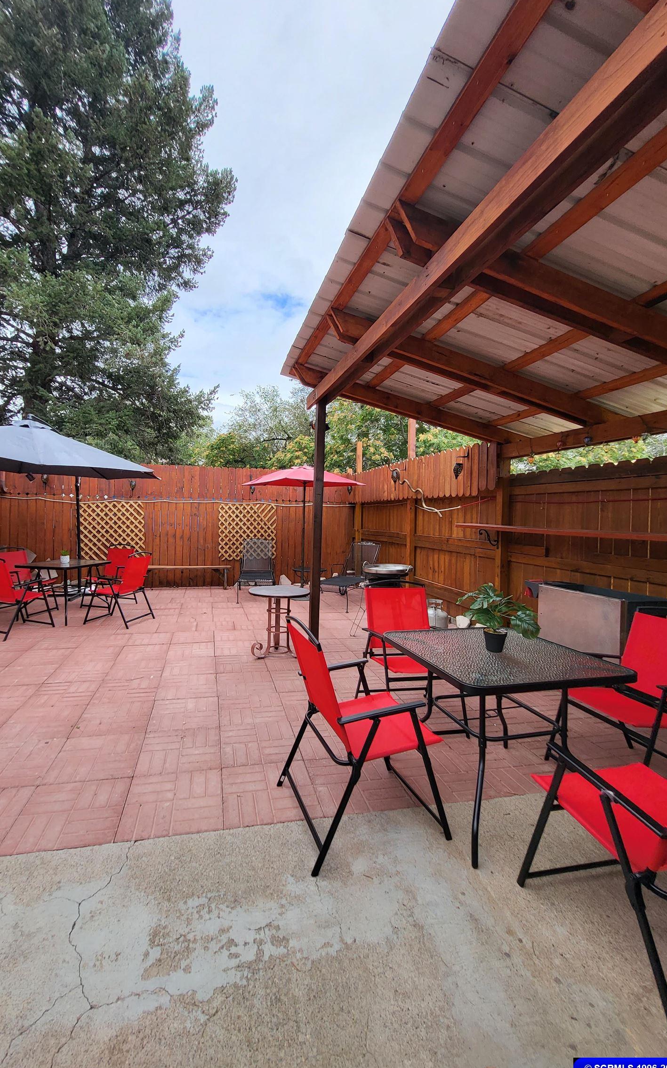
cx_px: 286
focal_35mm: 14
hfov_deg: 78.2
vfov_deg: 105.3
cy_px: 537
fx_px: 407
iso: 32
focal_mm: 1.74
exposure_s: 1/611
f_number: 2.2
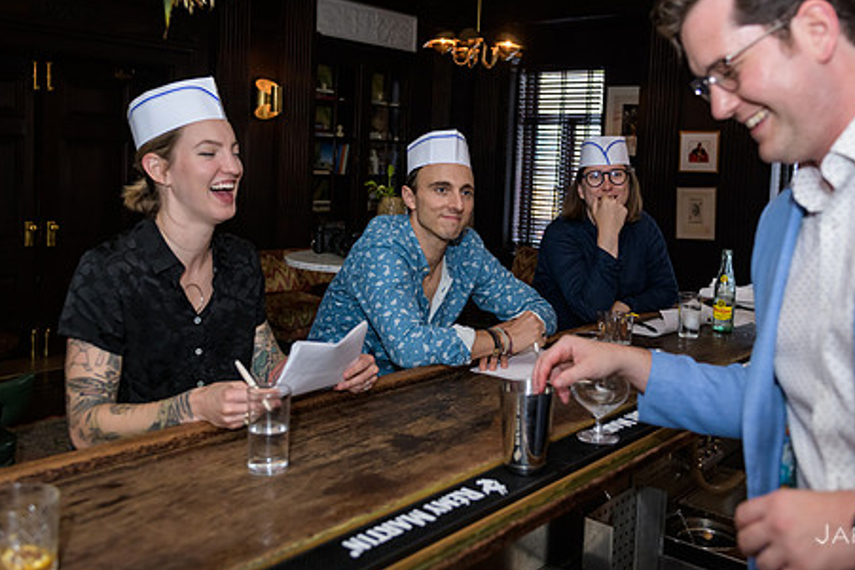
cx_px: 447
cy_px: 219
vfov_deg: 36.7
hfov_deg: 53.1
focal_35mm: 36
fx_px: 855
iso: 1000
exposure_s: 1/125
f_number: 3.2
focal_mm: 28
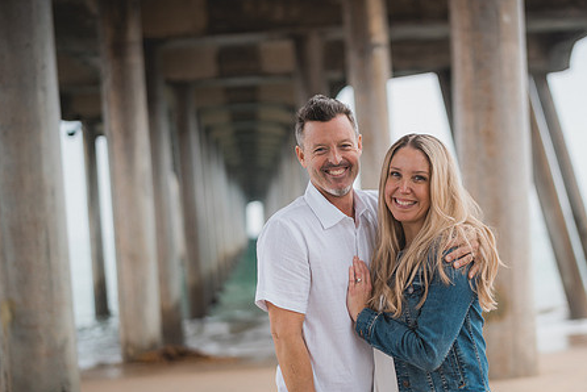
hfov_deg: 30.8
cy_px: 251
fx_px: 1061
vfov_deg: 20.9
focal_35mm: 65
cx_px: 376
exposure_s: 1/1600
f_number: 1.4
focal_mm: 50
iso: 160
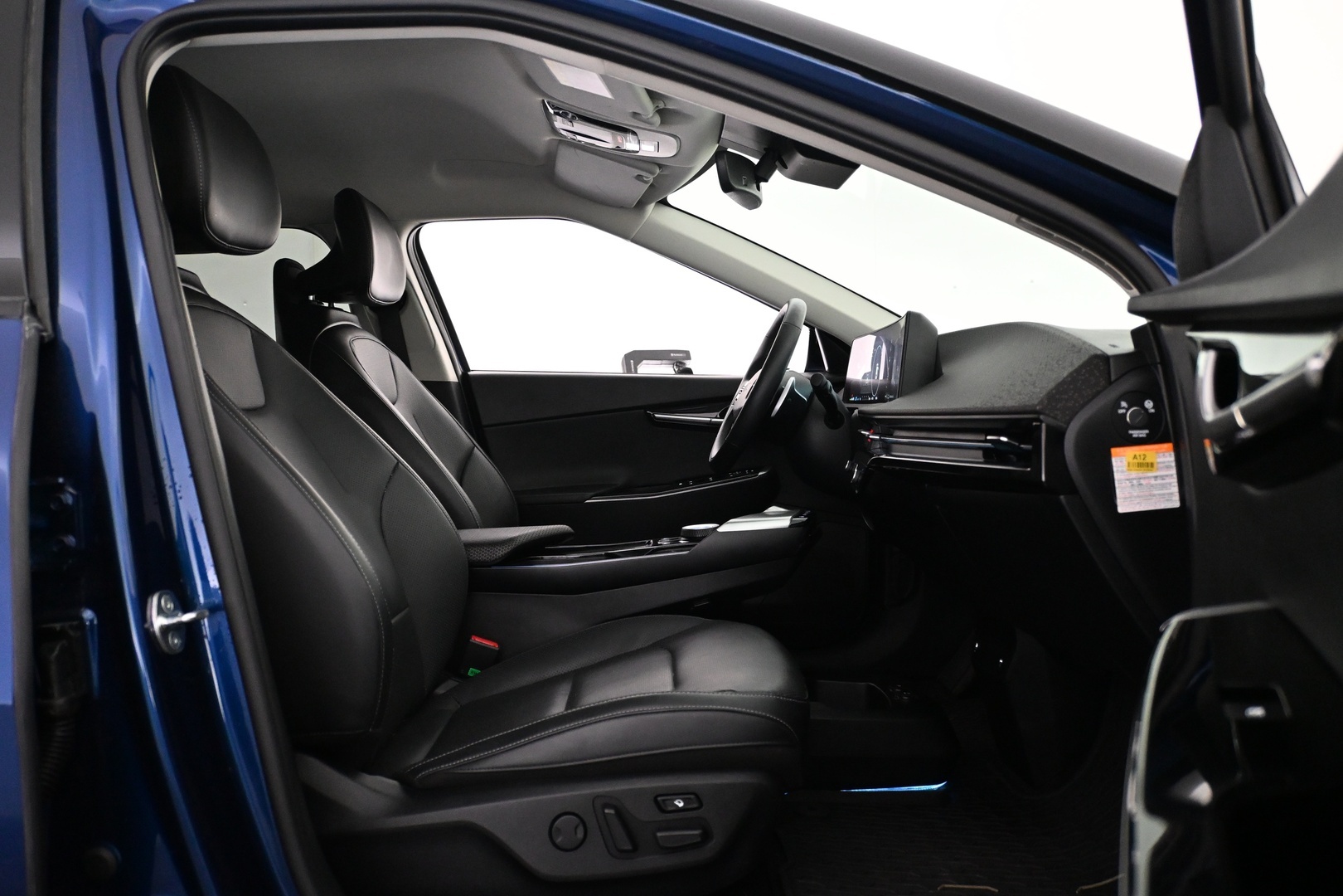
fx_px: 1119
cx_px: 672
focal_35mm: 30
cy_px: 448
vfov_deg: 43.6
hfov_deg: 61.9
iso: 3200
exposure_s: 1/80
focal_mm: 20
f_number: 3.8
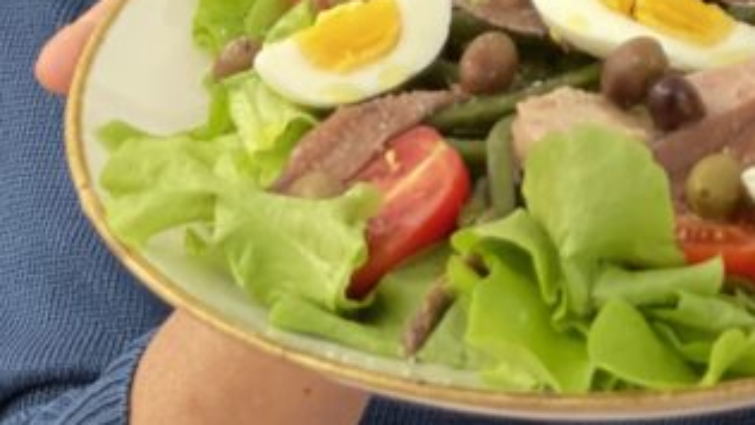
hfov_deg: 12.5
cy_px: -337
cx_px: 607
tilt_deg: -9.9
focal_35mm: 172
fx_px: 3445
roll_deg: +0.3
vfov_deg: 6.9
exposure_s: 1/100
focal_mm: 6
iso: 250
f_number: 2
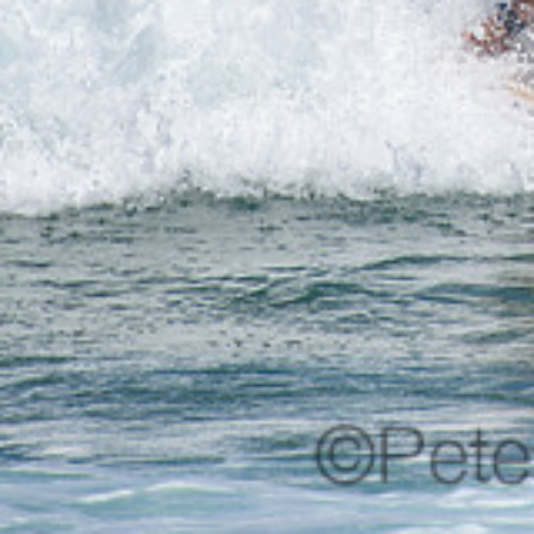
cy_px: -98
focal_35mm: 1853
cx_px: 574
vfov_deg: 0.9
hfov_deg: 0.9
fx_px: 32340
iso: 220
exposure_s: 1/2000
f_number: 5.6
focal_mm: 400
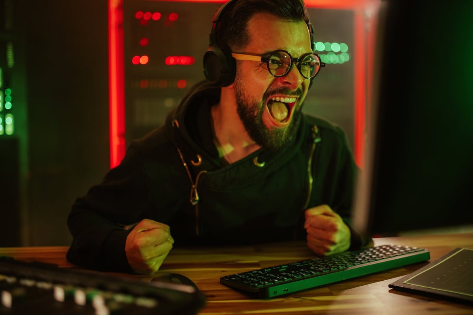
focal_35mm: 35
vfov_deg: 37.8
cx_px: 236
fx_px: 460
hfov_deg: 54.5
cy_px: 158
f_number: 1.4
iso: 500
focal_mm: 35
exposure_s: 1/60
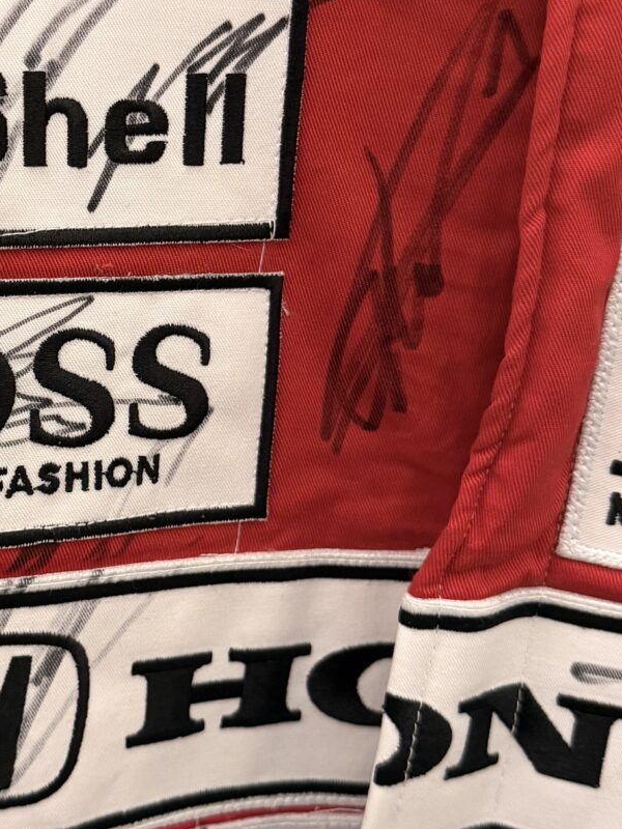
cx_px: 84
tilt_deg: -16.8
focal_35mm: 54
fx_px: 1294
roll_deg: -3.2
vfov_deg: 35.4
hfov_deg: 26.3
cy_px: 342
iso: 400
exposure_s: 1/50
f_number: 1.78
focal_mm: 6.76
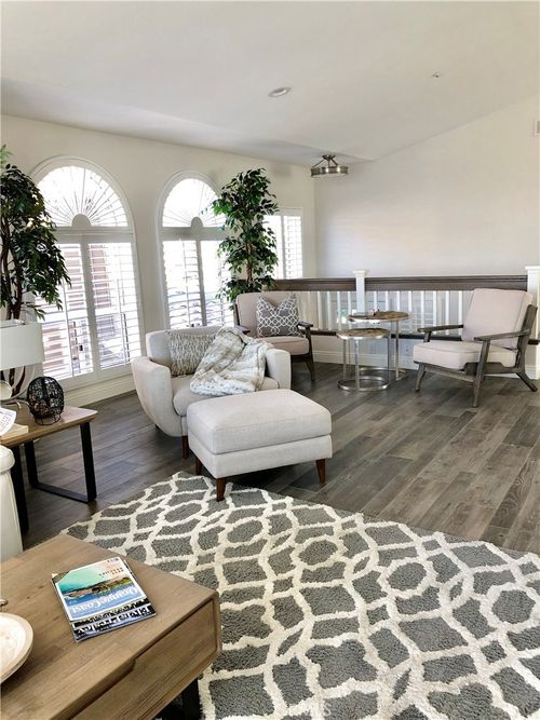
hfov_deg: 49.7
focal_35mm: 28
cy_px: 360
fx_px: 583
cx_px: 270
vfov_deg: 63.5
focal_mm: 3.99
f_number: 1.8
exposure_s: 1/40
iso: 32
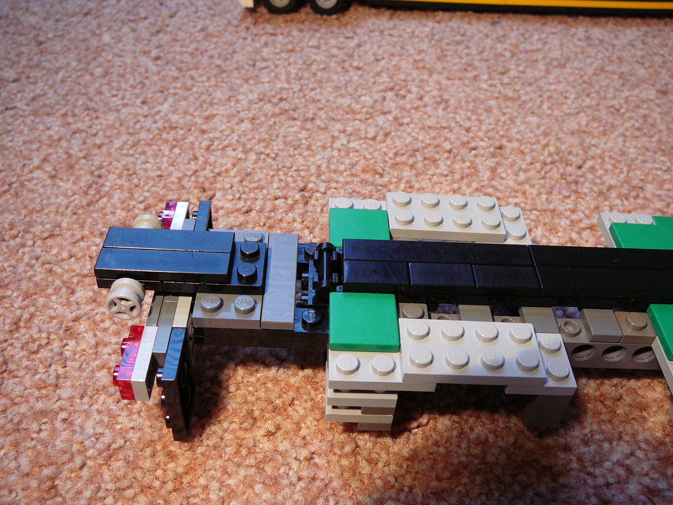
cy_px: 252
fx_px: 680
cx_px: 336
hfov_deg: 52.6
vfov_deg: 40.7
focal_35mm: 35
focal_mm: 5.2
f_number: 2.8
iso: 200
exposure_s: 1/20
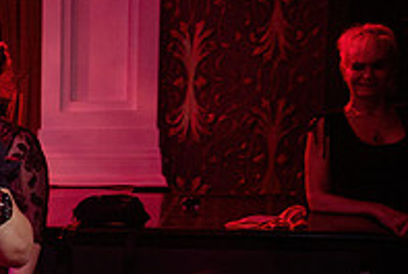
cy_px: 245
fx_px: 999
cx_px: -161
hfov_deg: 20.5
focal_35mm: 88
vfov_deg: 15.4
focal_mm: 24
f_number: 3.2
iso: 1000
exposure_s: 1/80
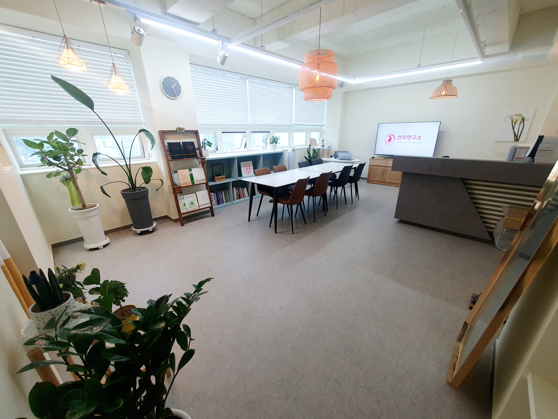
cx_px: 279
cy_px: 210
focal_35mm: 13
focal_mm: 1.8
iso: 80
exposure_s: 1/60.2
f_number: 2.2
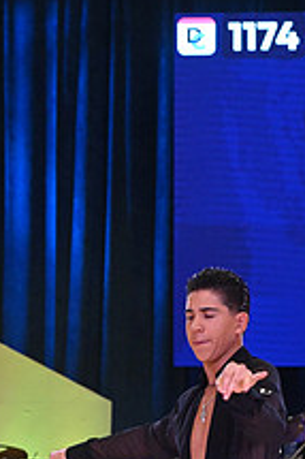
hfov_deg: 5.6
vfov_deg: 8.4
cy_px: 576
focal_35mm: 243
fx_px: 3093
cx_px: 7
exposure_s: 1/400
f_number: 7.1
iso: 4000
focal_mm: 90
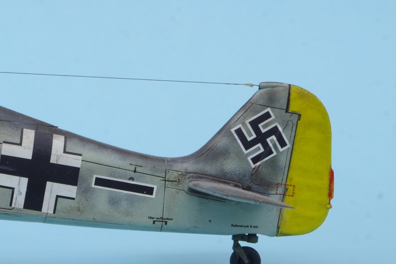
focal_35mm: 169
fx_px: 1859
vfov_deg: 8.1
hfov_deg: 11.9
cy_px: 144
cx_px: -104
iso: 100
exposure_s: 1/30
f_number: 16
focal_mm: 42.5
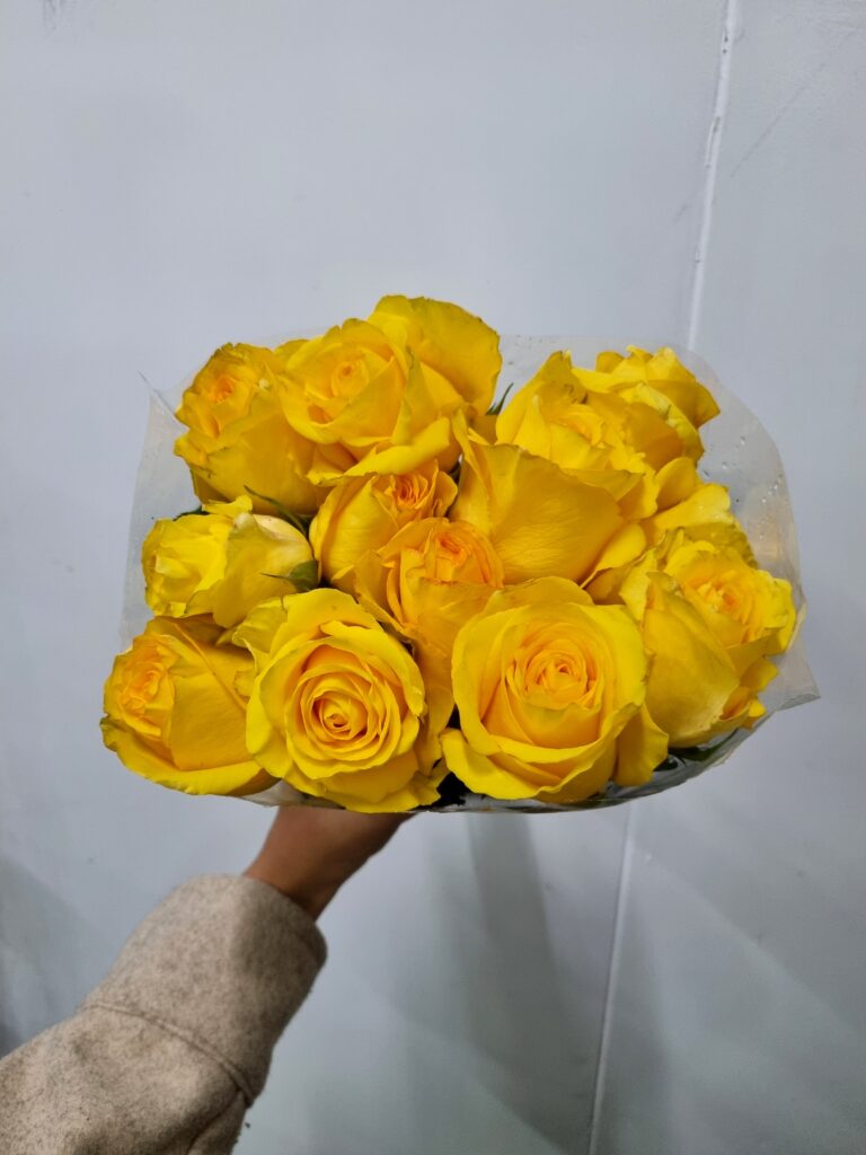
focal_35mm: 26
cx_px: 433
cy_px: 578
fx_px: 867
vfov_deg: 67.3
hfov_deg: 53.1
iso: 320
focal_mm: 5.4
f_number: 1.8
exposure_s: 1/120
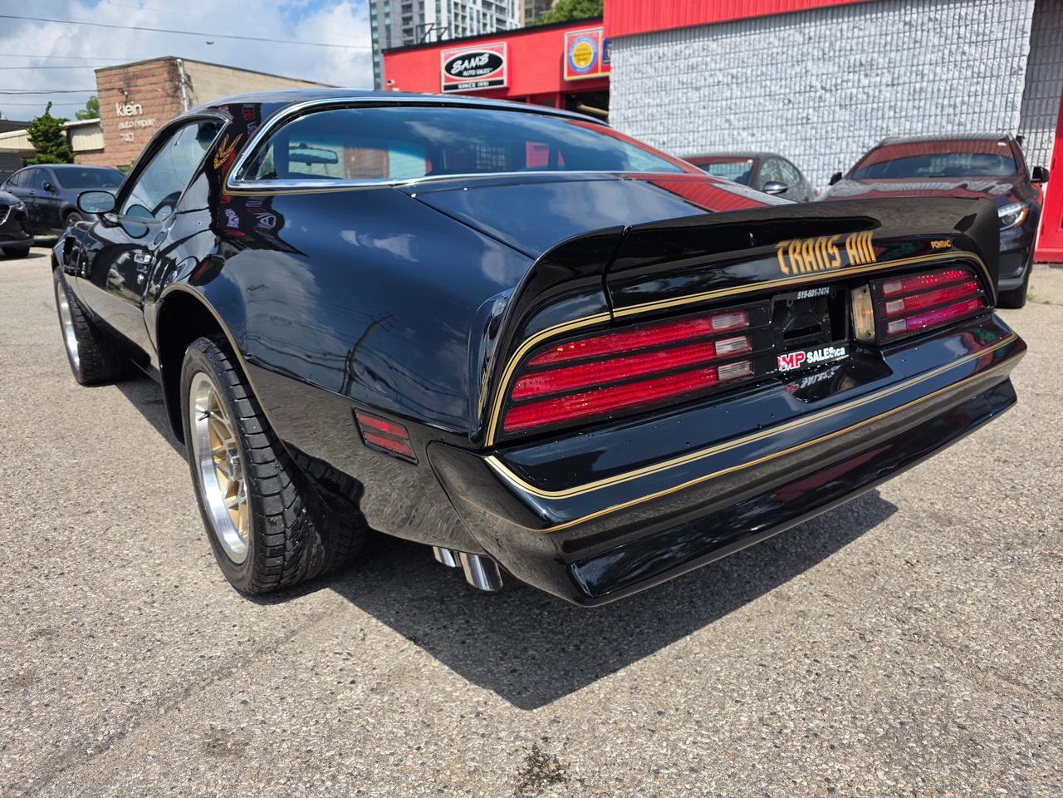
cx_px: 532
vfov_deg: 58.9
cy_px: 399
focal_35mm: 23
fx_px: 706
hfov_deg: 73.9
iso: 80
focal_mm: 6.3
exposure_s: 1/4766
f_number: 1.7
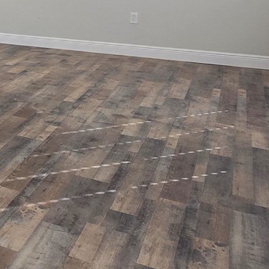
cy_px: 29
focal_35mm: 53
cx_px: -135
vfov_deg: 30.8
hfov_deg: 24.8
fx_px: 466
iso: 80
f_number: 2.2
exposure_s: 1/60
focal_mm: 2.2
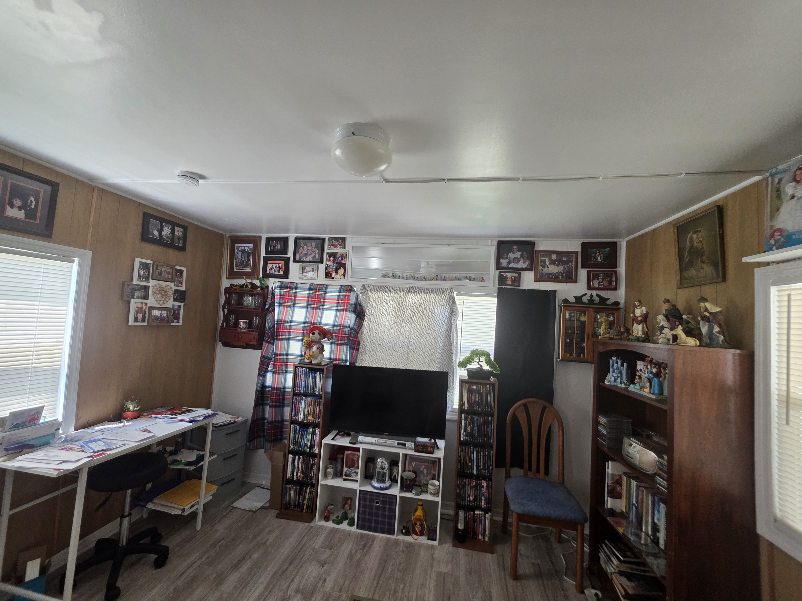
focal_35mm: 13
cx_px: 401
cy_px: 300
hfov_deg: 106.2
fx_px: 301
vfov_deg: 89.9
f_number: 1.9
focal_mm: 2.2
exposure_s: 1/120
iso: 250
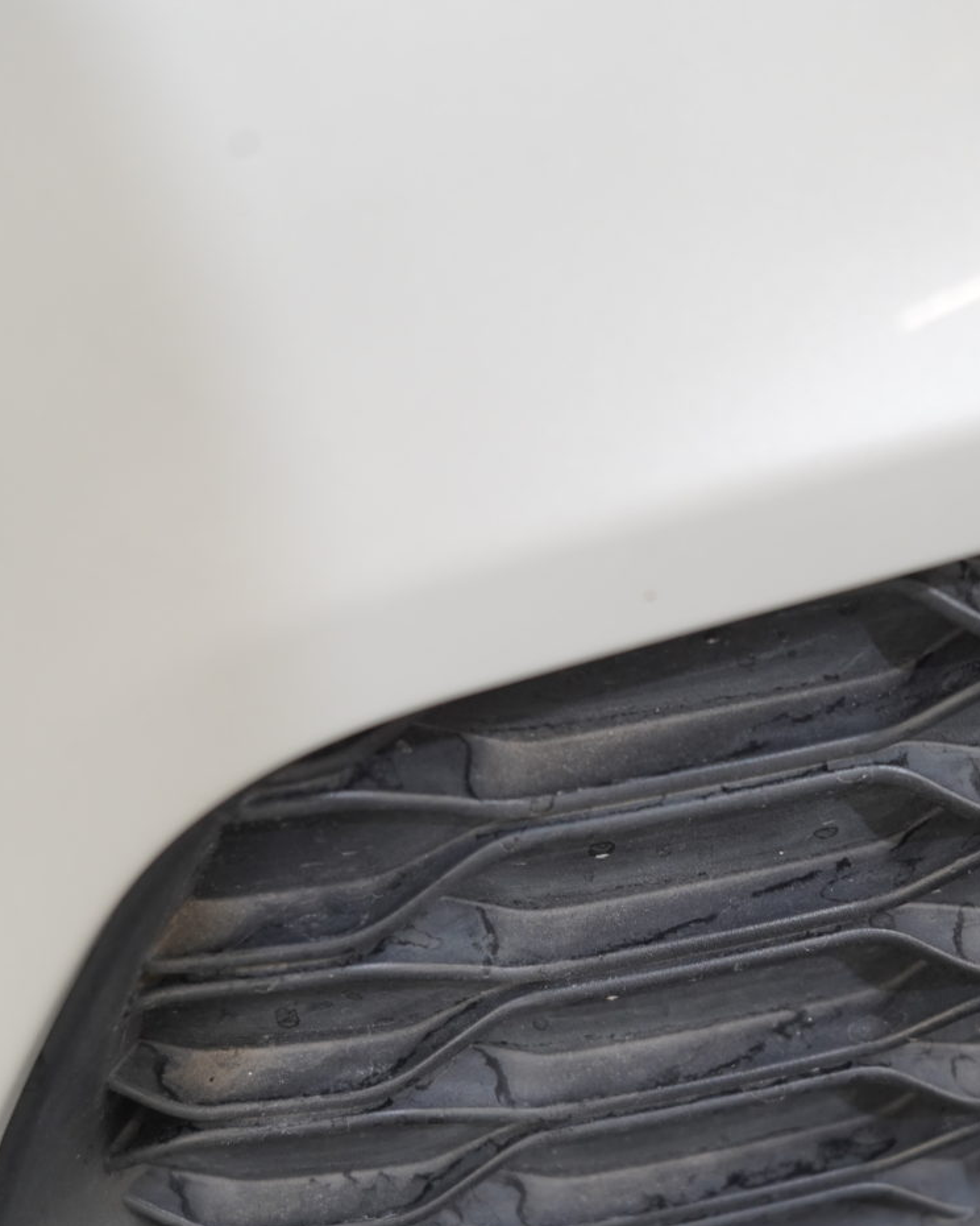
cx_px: 647
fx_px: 2248
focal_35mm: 62
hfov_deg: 24.5
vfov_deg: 30.2
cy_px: 842
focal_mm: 40
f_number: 5
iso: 1000
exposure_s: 1/60
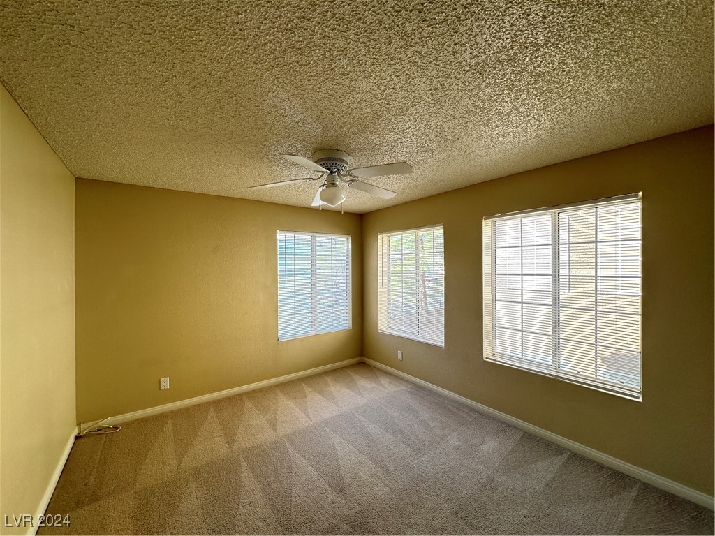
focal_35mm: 14
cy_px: 268
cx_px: 358
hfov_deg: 102.1
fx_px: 289
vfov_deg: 85.7
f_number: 2.2
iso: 100
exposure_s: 1/99
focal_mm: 2.22
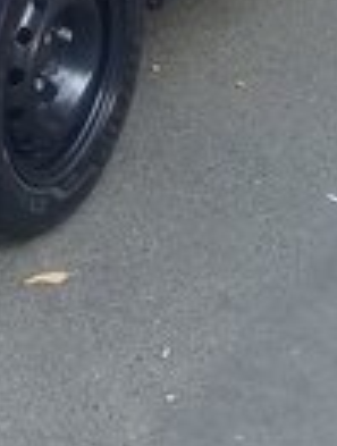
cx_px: -116
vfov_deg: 15.5
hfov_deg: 12.3
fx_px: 1511
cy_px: -218
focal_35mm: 117
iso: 80
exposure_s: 1/100
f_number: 2.2
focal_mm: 3.3
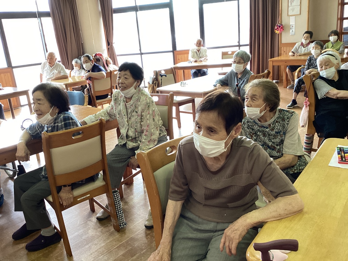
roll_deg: +4.2
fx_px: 312
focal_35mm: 31
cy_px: 130
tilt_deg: -16.9
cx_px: 174
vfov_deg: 45.4
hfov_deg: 58.4
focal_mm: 3.3
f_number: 2.4
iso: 100
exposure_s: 1/60
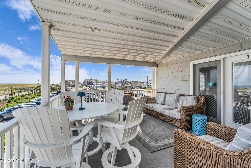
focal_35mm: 16
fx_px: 109
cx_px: 126
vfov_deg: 75.2
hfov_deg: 98.2
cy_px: 84
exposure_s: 1/15
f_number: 22
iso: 100
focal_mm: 15.6
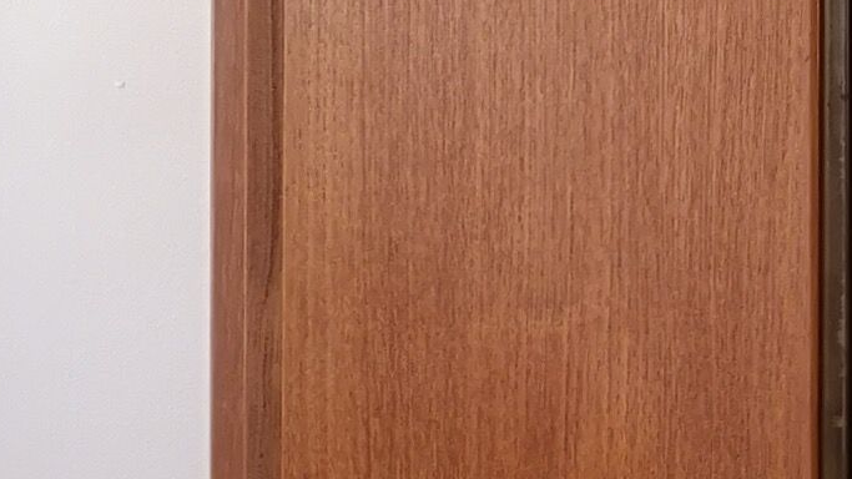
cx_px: 1266
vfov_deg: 7.1
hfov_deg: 12.0
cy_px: -40
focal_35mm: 171
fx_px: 3863
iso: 100
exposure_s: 1/50
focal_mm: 3.95
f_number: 1.8
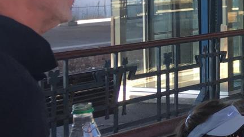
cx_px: 407
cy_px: -21
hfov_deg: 16.1
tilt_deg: -0.1
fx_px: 757
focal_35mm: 117
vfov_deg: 10.2
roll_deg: +0.3
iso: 25
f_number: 2.2
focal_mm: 4.15
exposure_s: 1/100
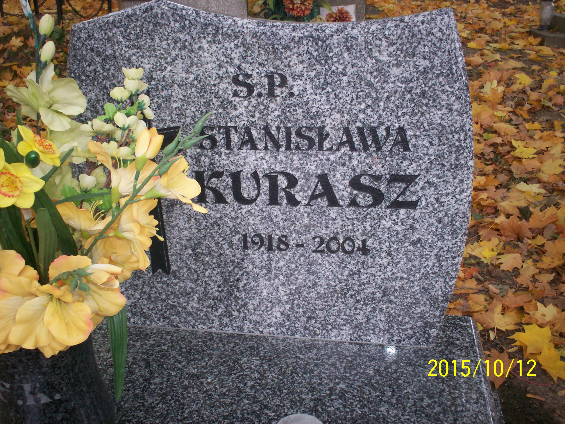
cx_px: 282
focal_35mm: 36
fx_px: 588
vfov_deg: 39.7
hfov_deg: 51.4
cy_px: 212
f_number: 4.5
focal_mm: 6
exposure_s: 1/60
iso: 140
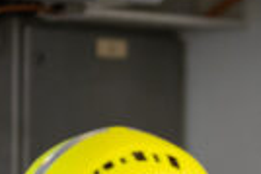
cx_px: 333
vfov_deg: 4.5
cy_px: 398
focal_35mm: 299
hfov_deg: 6.8
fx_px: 2165
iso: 500
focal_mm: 50
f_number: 1.2
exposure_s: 1/640
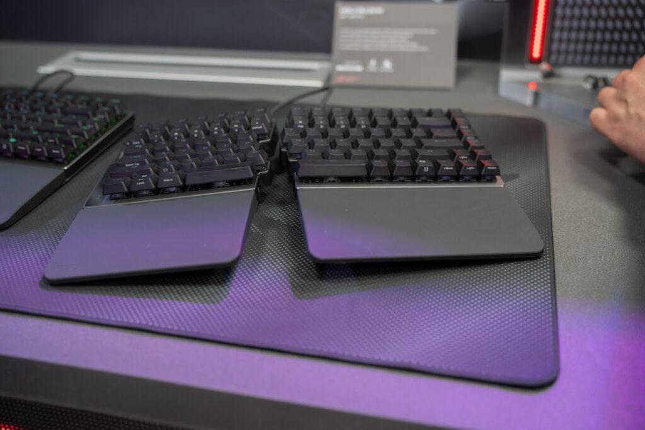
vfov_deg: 35.1
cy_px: 215
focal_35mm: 38
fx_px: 681
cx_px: 322
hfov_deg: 50.7
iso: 800
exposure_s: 1/50
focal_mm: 38
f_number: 2.8
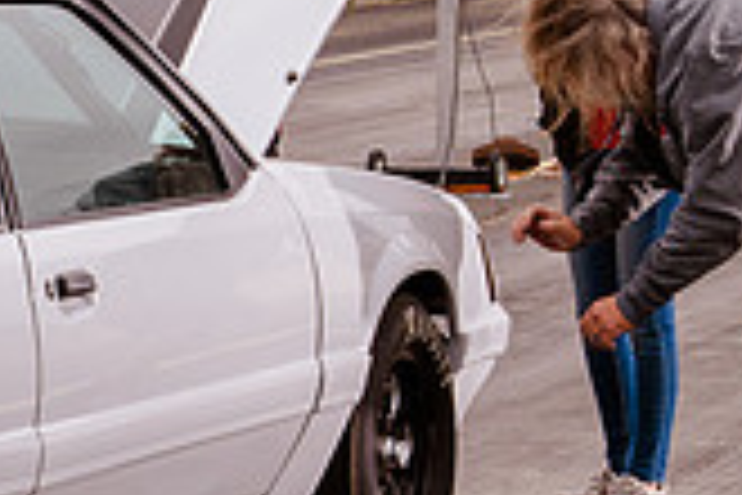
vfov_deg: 6.4
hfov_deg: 9.5
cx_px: -229
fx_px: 4390
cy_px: 208
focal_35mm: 213
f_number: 11
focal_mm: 58
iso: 200
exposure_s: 1/320
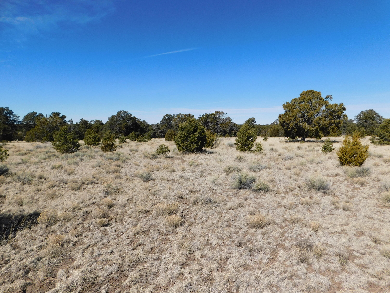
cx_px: 195
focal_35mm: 23
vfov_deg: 58.9
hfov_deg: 73.9
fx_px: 259
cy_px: 146
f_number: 6
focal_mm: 4
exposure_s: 1/640
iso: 125
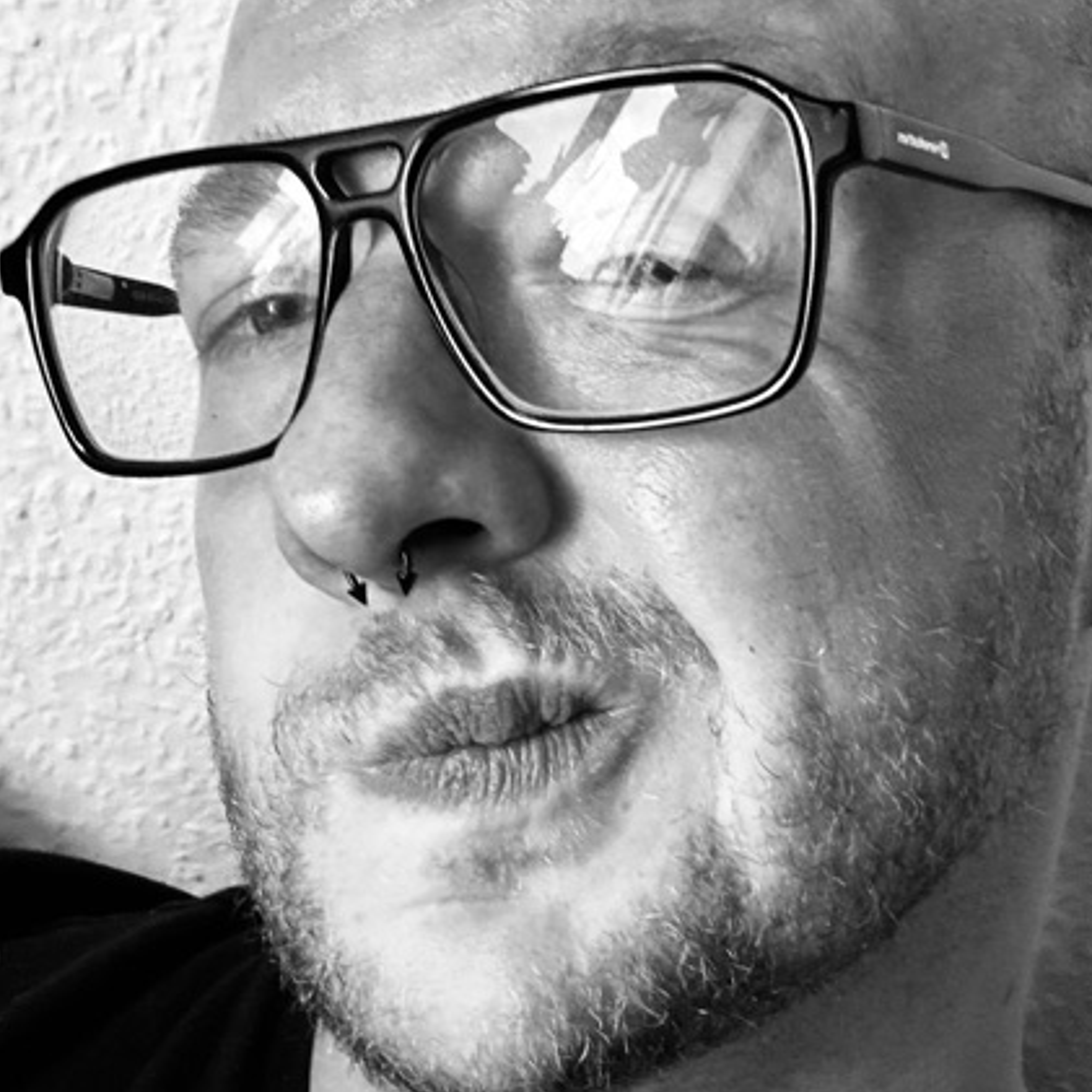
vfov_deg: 27.3
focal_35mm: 63
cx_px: 485
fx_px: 2248
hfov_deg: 27.3
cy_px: 503
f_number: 1.9
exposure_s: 1/60
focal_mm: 2.69
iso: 125
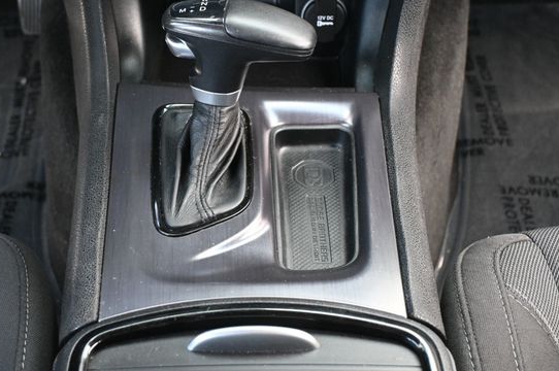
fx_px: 1017
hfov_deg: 30.7
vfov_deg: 20.7
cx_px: 239
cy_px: 154
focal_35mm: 66
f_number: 5.3
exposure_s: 1/125
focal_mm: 37
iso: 2800
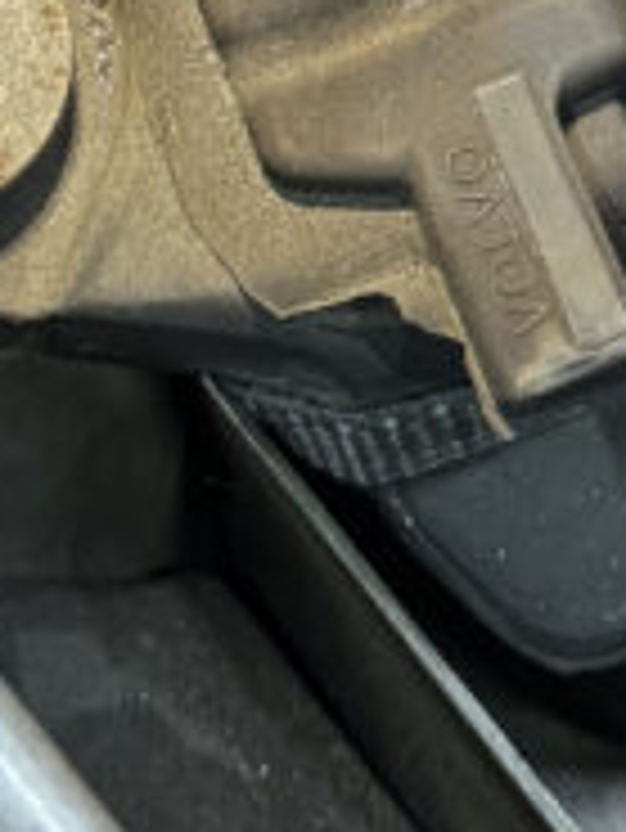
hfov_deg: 11.1
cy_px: -495
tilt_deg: -63.4
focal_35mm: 133
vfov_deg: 13.7
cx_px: 617
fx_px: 3203
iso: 400
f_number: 1.78
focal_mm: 6.76
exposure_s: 1/60
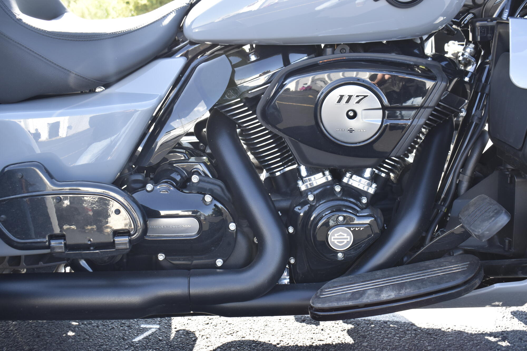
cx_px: 264
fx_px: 593
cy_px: 176
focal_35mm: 40
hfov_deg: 47.9
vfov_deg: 33.0
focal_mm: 27
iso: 400
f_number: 5.6
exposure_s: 1/125
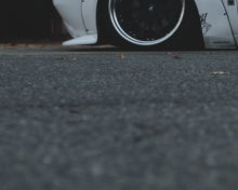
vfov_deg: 9.3
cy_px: -49
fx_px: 1155
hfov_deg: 11.3
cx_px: 355
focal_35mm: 164
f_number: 2.8
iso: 200
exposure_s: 1/250
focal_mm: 50
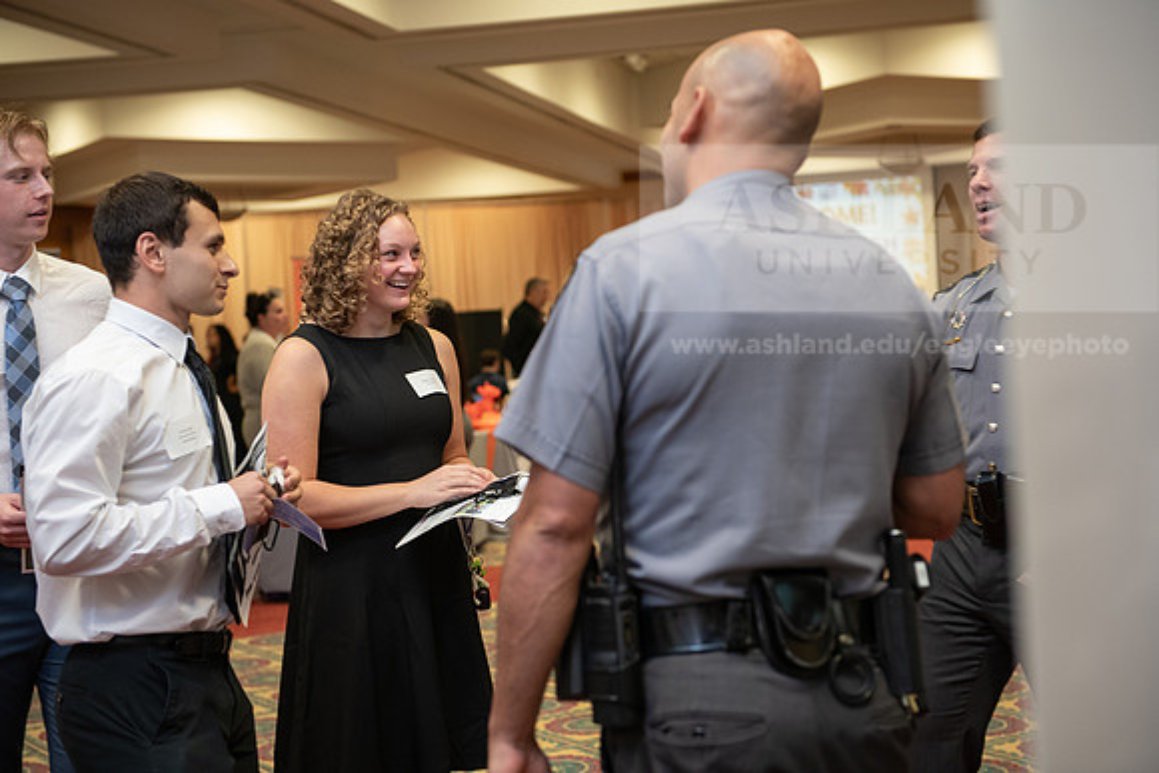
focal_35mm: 58
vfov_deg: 23.4
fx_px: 1868
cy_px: 386
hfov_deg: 34.5
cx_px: 580
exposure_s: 1/160
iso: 1250
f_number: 3.2
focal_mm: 58
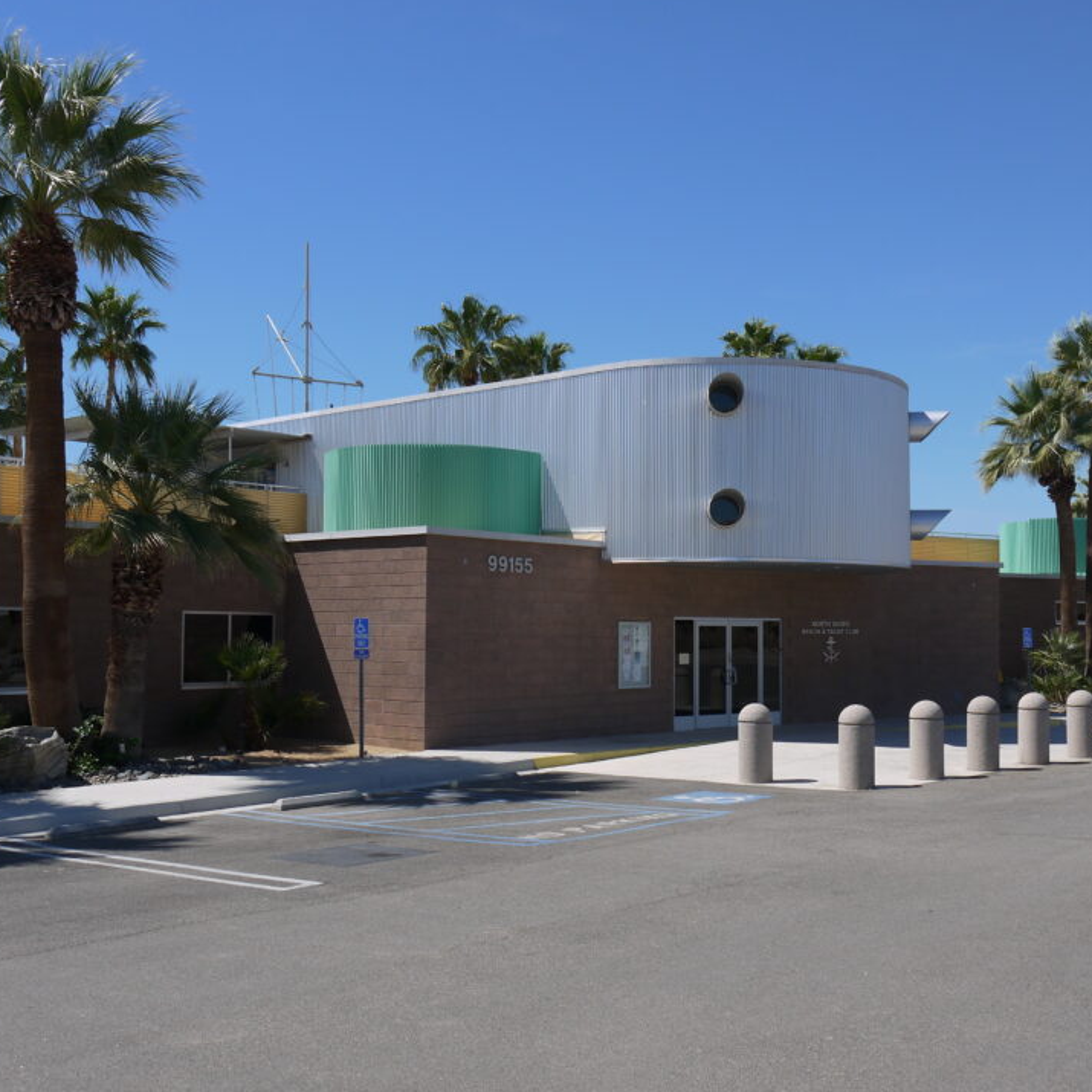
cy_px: 567
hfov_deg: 43.6
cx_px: 661
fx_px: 1356
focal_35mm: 38
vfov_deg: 43.9
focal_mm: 15
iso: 160
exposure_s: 1/500
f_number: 8
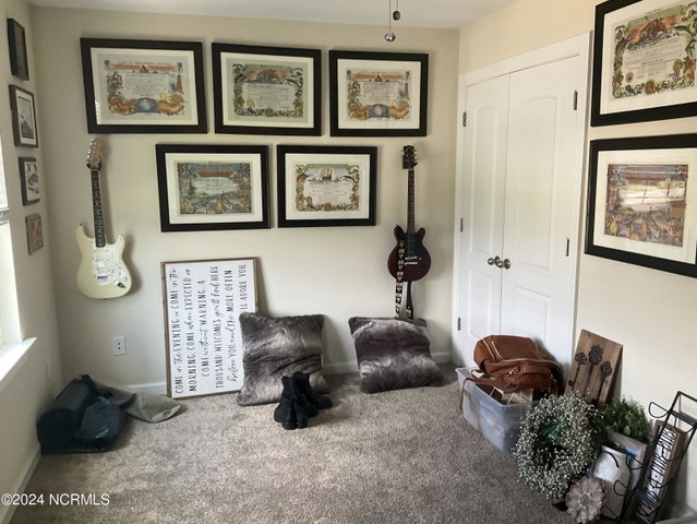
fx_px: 584
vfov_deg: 48.3
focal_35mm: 29
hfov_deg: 61.6
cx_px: 348
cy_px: 262
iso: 100
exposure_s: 1/60
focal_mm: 3
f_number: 1.8
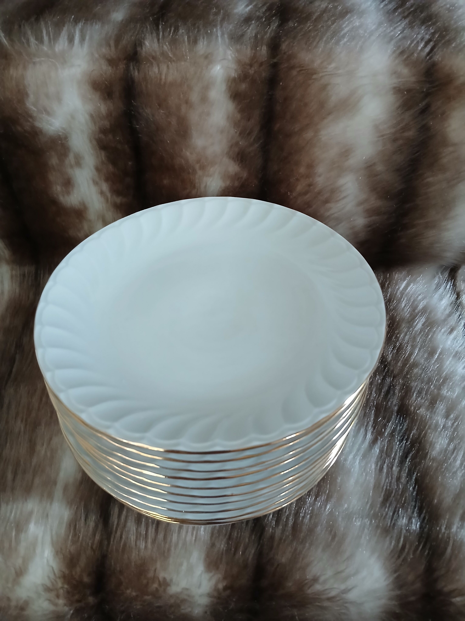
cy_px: 310
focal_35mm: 26
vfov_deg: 67.3
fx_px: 466
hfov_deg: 53.1
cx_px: 232
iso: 500
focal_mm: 3.98
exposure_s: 1/20
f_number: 1.8
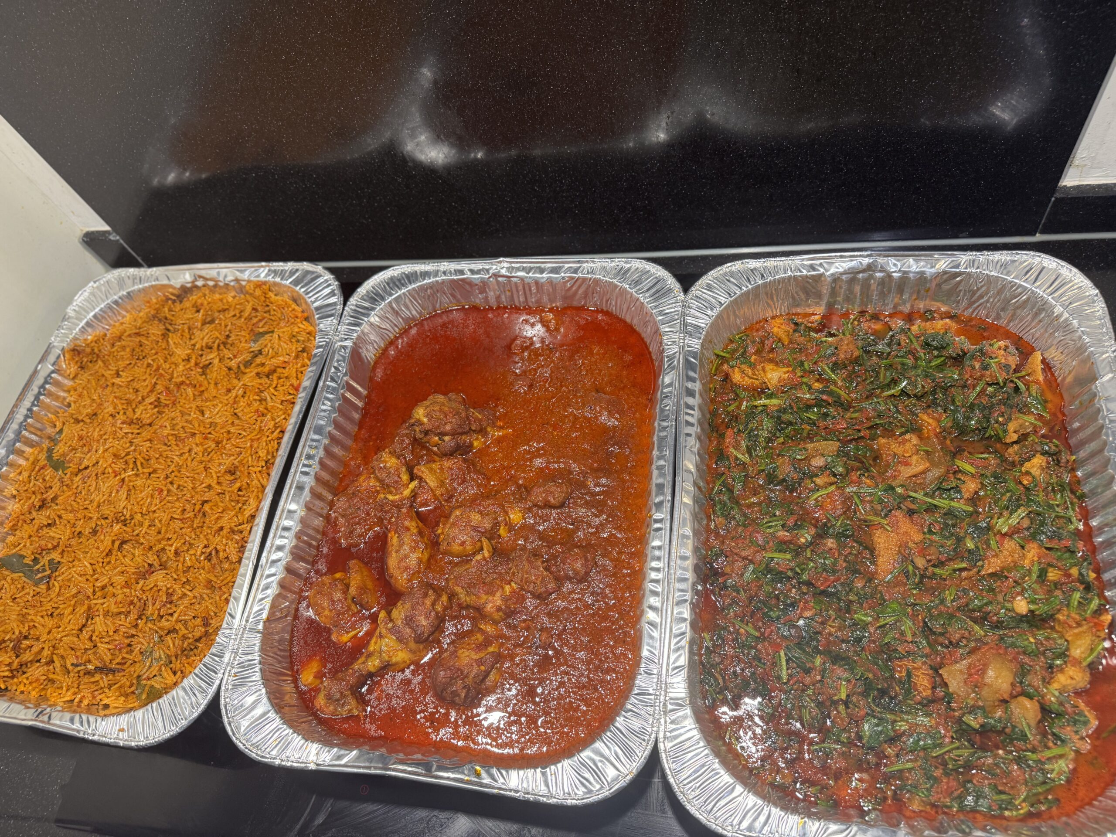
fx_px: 774
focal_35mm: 24
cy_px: 418
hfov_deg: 71.6
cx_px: 558
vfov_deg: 56.8
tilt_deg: -58.4
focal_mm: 6.76
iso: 160
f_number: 1.78
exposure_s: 1/50
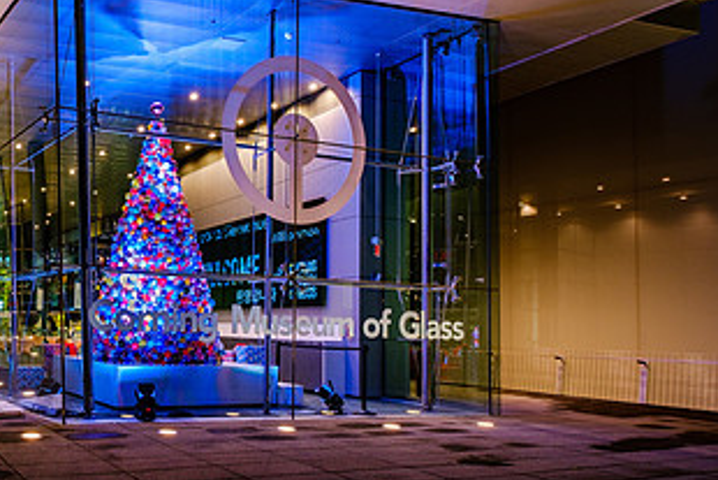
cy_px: 297
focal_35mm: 30
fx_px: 599
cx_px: 74
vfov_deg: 43.3
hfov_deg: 54.1
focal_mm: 10
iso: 160
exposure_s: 3.7
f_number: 8
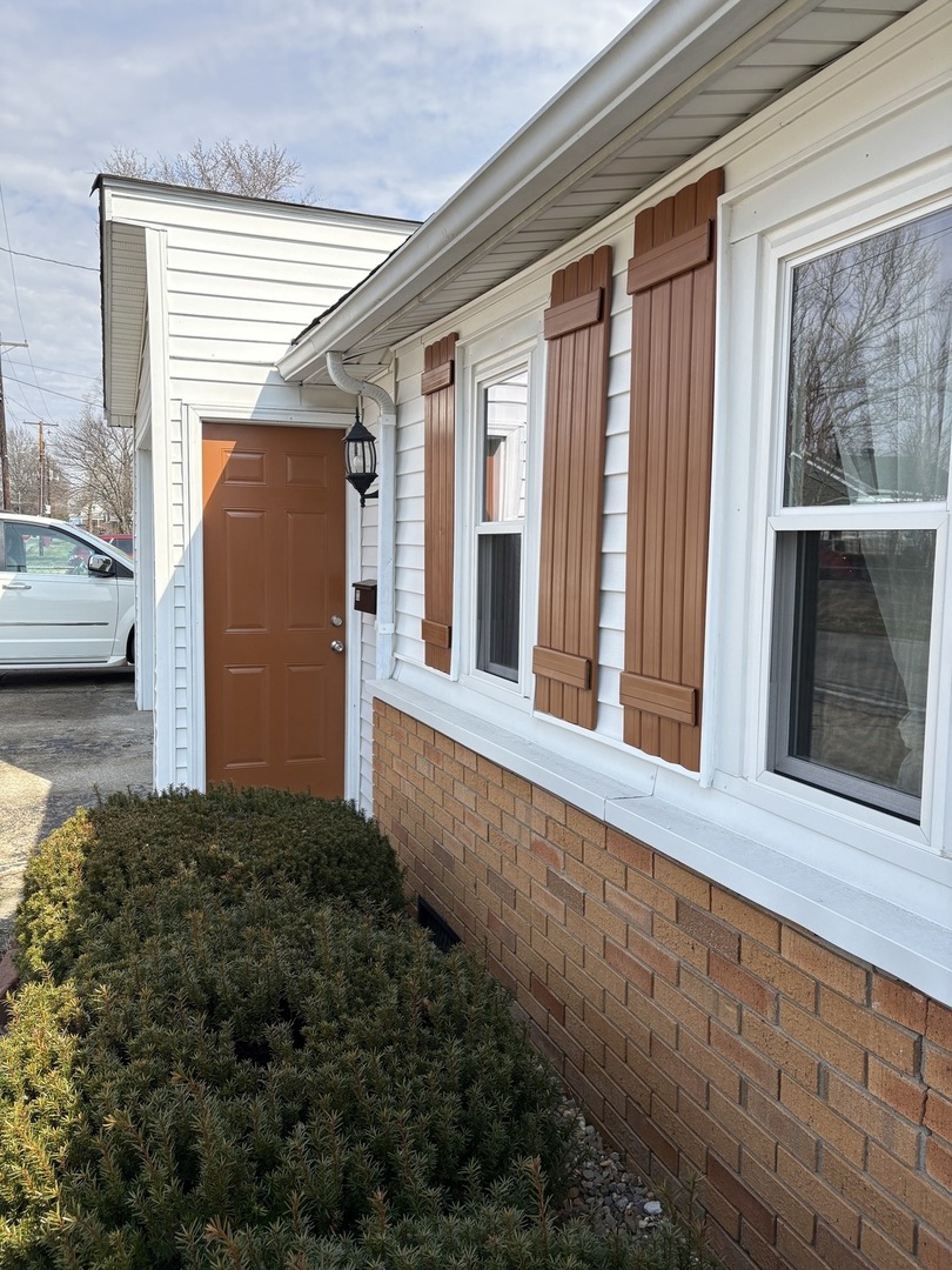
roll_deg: -0.9
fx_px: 953
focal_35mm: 26
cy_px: 635
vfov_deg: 67.3
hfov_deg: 53.1
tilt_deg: -3.8
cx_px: 476
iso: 50
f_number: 1.6
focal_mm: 5.96
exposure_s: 1/1953
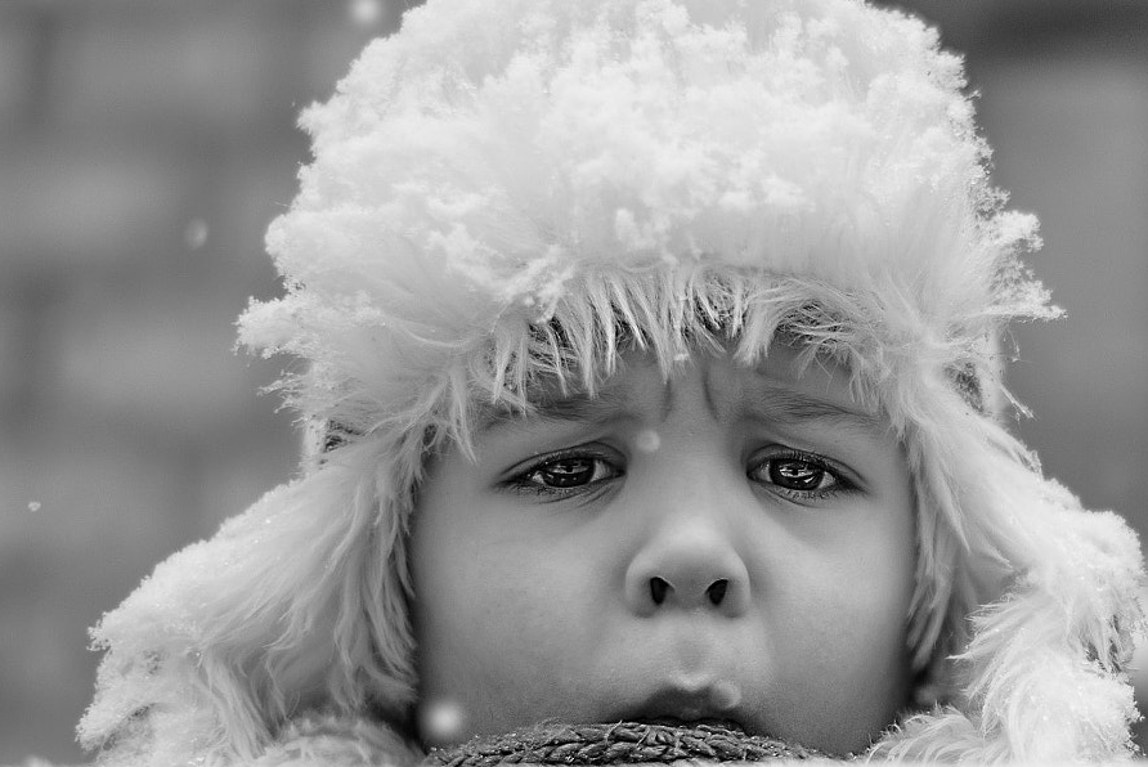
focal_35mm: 104
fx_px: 3318
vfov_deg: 13.1
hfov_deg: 19.4
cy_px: 595
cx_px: 950
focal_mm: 58
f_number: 1.4
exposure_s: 1/1250
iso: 200
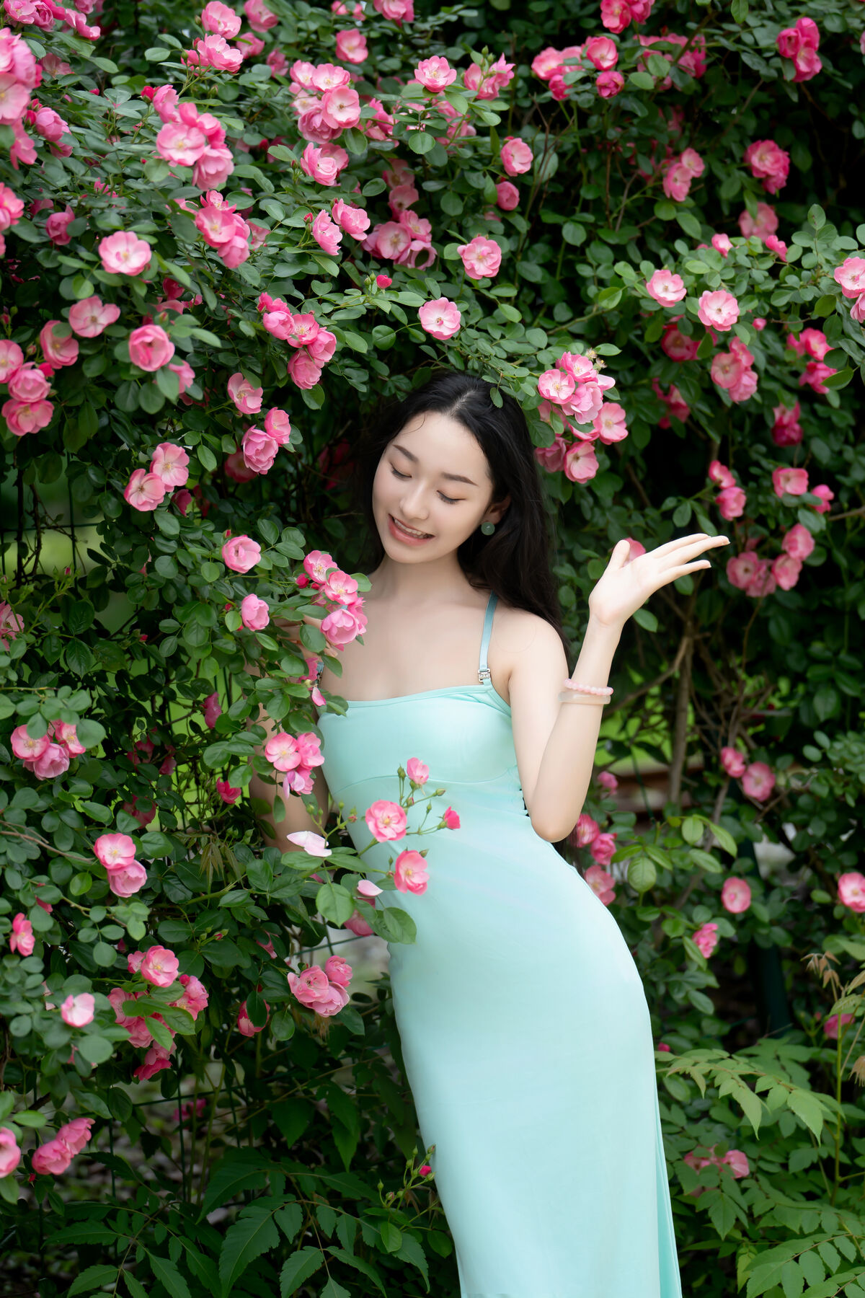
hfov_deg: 14.4
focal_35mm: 95
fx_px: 3424
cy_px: 649
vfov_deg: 21.5
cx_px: 432
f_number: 2.8
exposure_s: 1/320
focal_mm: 95
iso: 125
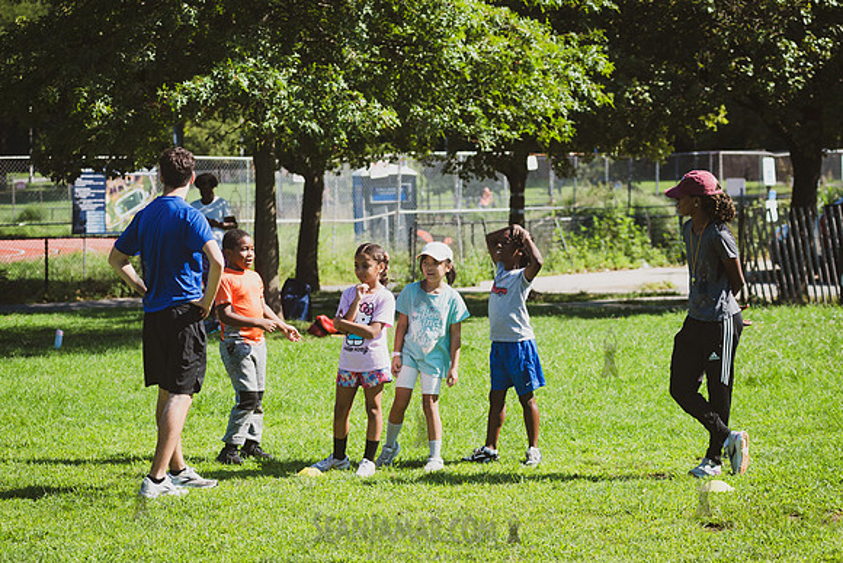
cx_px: 415
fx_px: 2365
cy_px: 330
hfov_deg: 20.2
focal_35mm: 101
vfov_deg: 13.6
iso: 200
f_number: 4
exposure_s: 1/1000
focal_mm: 86
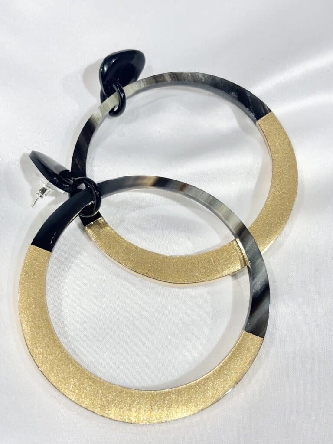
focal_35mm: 52
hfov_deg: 28.0
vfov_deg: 36.8
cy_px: 222
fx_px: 667
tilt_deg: -61.7
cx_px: 166
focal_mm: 5.96
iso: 32
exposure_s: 1/198
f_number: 1.6
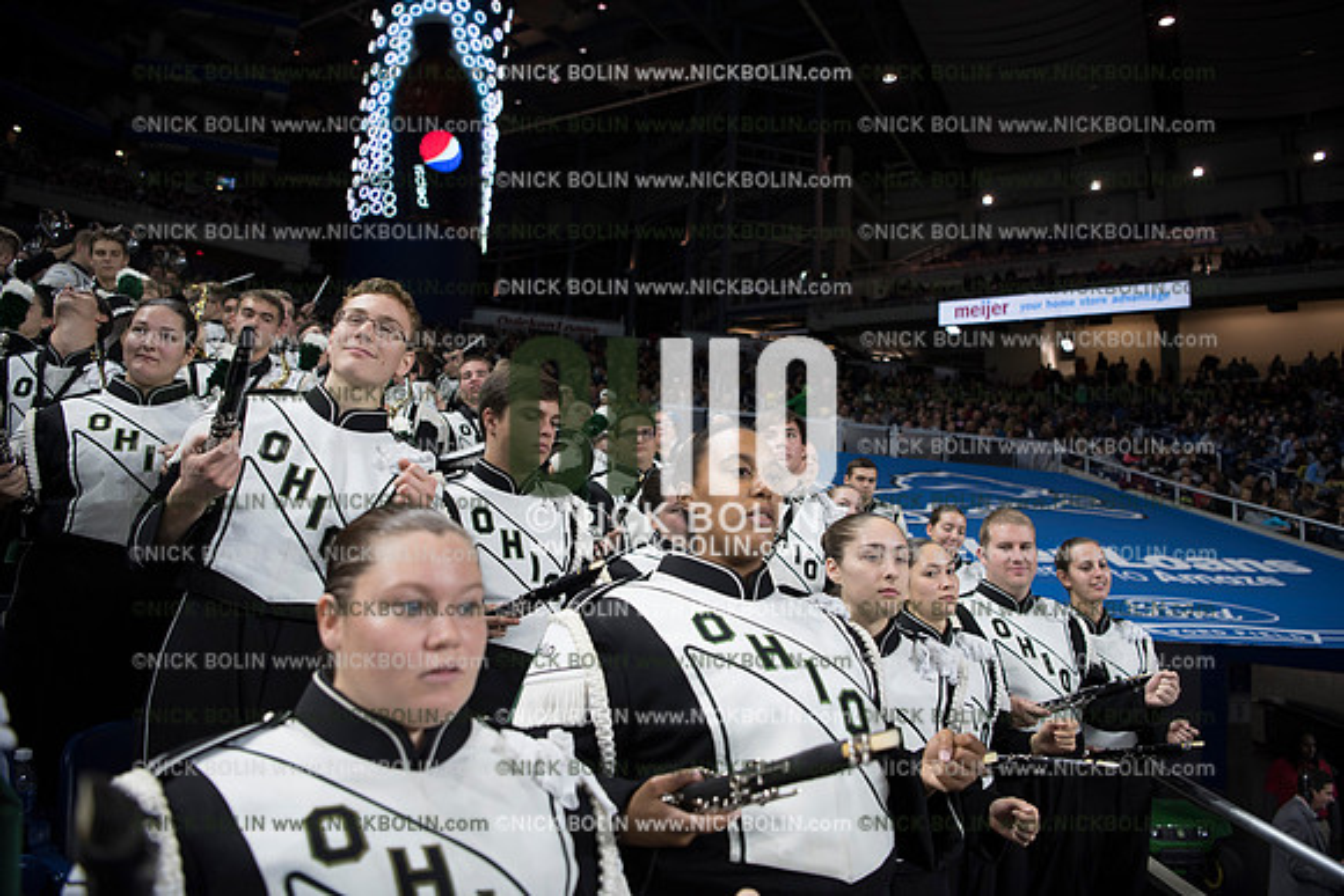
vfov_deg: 53.2
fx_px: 896
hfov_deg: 73.7
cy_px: 448
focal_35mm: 24
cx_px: 672
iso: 1250
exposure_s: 1/640
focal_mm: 24
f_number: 2.8
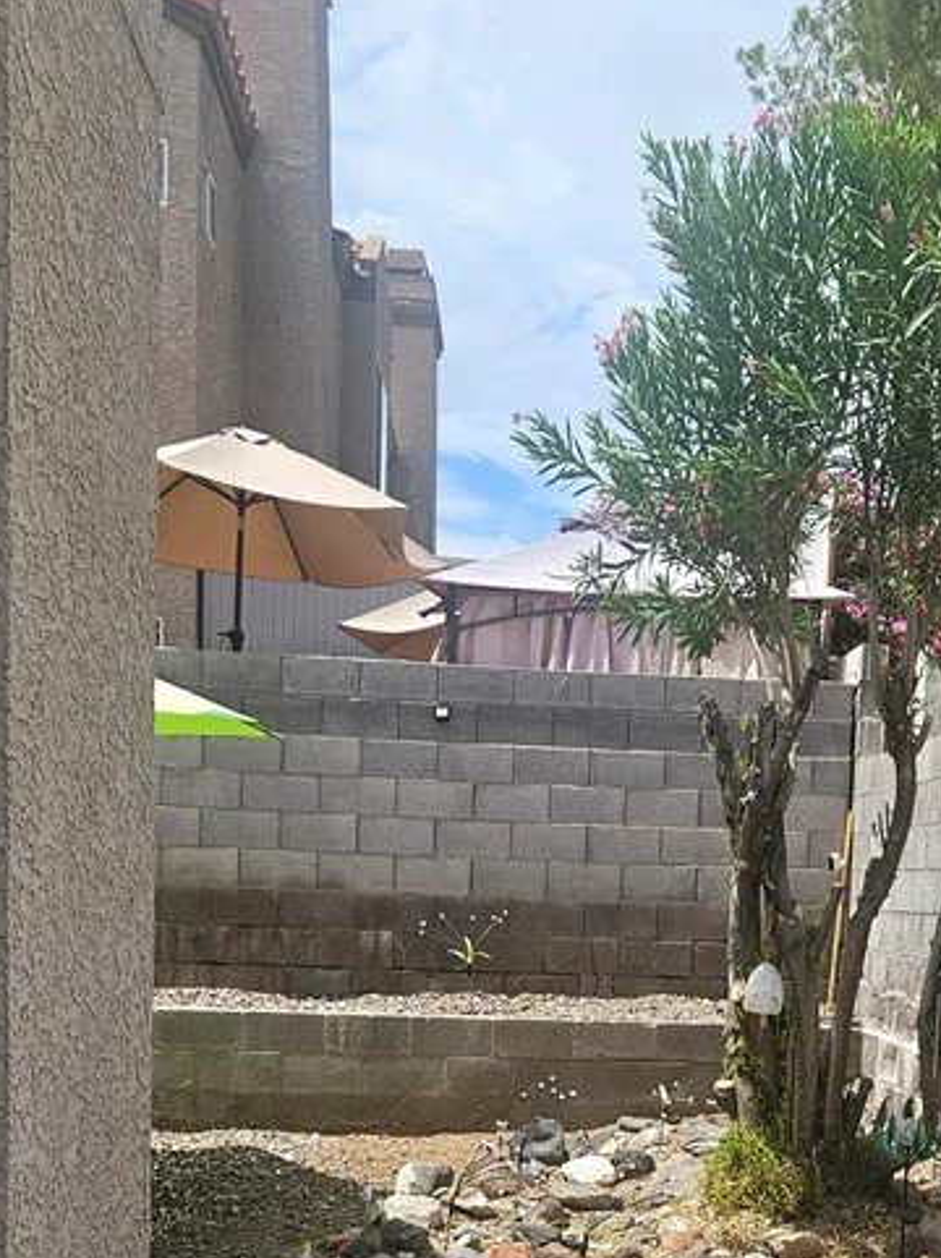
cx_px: 656
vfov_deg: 36.8
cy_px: 1098
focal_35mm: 49
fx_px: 1778
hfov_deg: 29.4
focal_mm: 5.4
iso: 25
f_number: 1.8
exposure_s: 1/2500
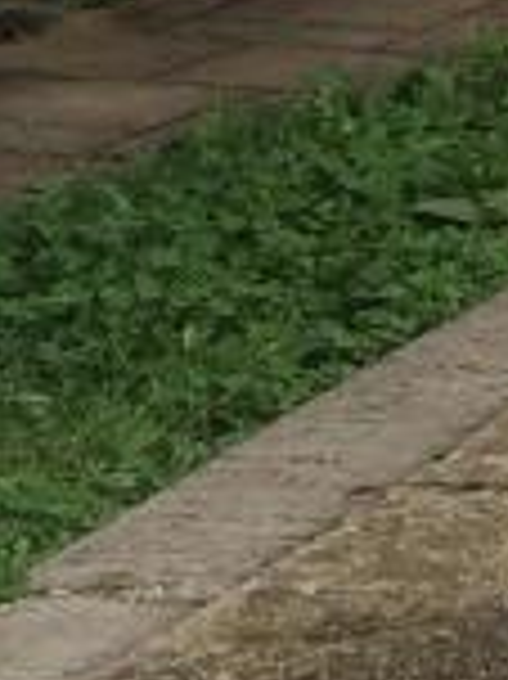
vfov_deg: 8.8
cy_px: -928
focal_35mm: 204
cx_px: 1214
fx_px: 3997
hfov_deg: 6.9
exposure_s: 1/126
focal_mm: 4.12
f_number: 2.2
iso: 32
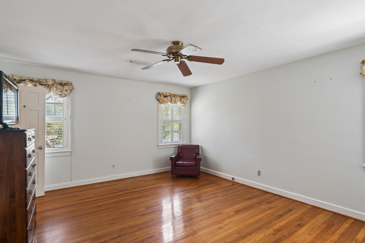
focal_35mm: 18
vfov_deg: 67.4
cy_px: 124
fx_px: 182
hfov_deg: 90.0
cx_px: 186
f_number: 8
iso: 500
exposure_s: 1/20
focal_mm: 16
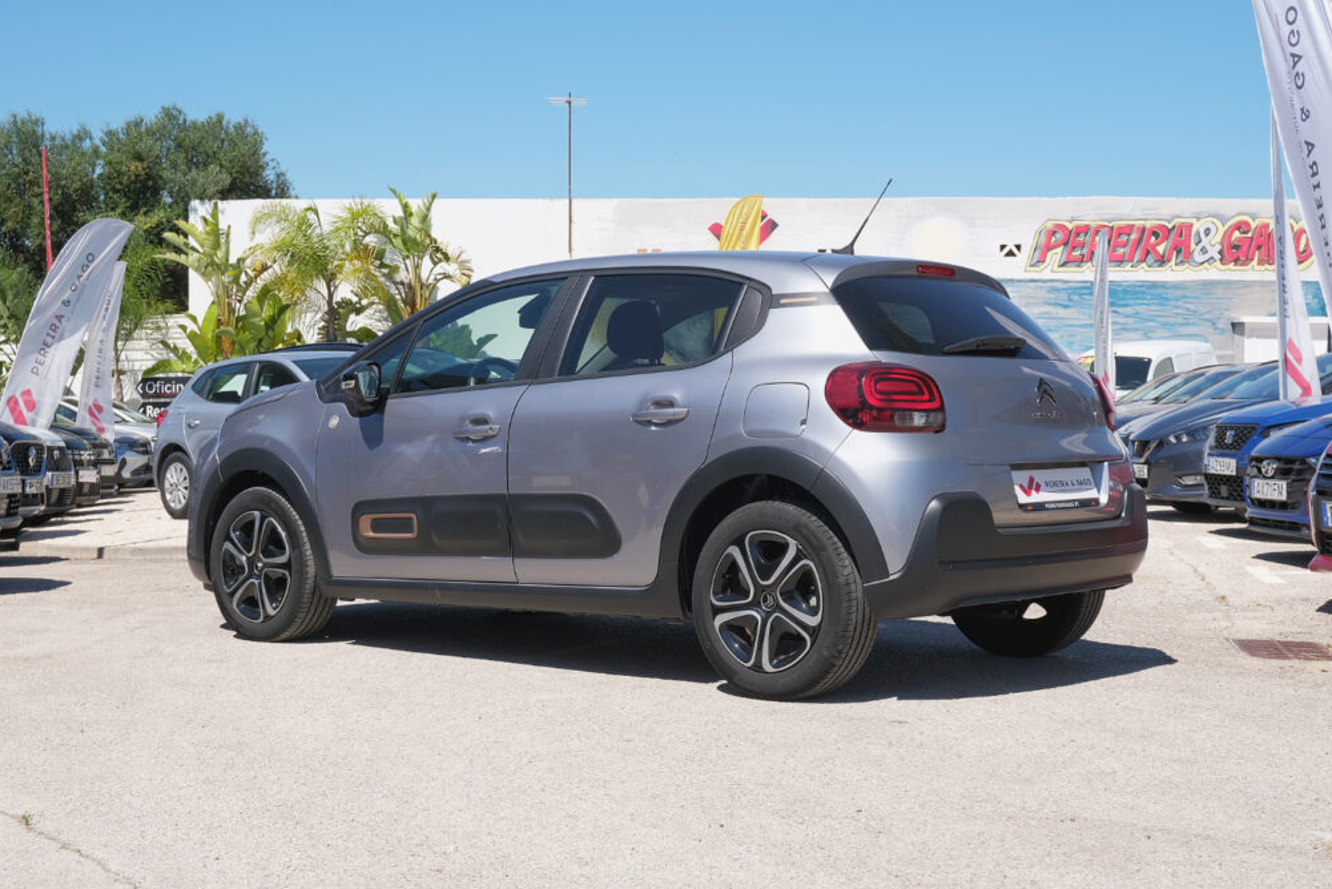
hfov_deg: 43.6
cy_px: 453
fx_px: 1665
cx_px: 664
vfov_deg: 29.9
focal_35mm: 45
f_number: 9
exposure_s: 1/250
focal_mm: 29.6
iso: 160
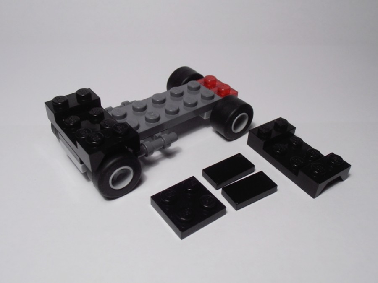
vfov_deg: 38.7
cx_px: 189
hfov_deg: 50.1
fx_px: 404
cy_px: 142
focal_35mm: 37
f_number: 3.9
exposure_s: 1/60
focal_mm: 6.61
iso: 80
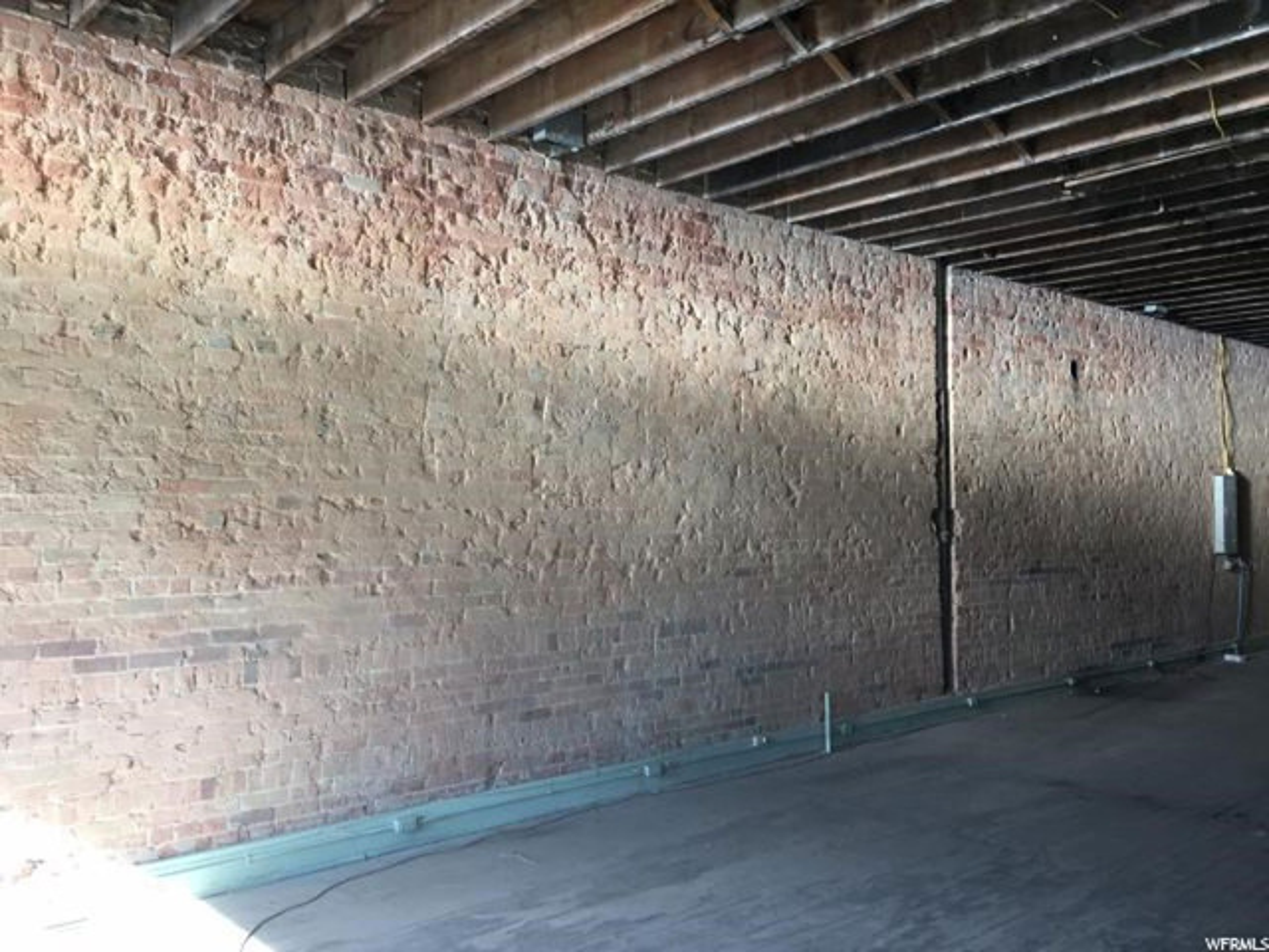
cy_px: 476
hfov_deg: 61.7
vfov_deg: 48.2
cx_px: 634
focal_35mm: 29
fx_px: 1063
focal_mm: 4.15
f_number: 2.2
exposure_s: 1/120
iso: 32
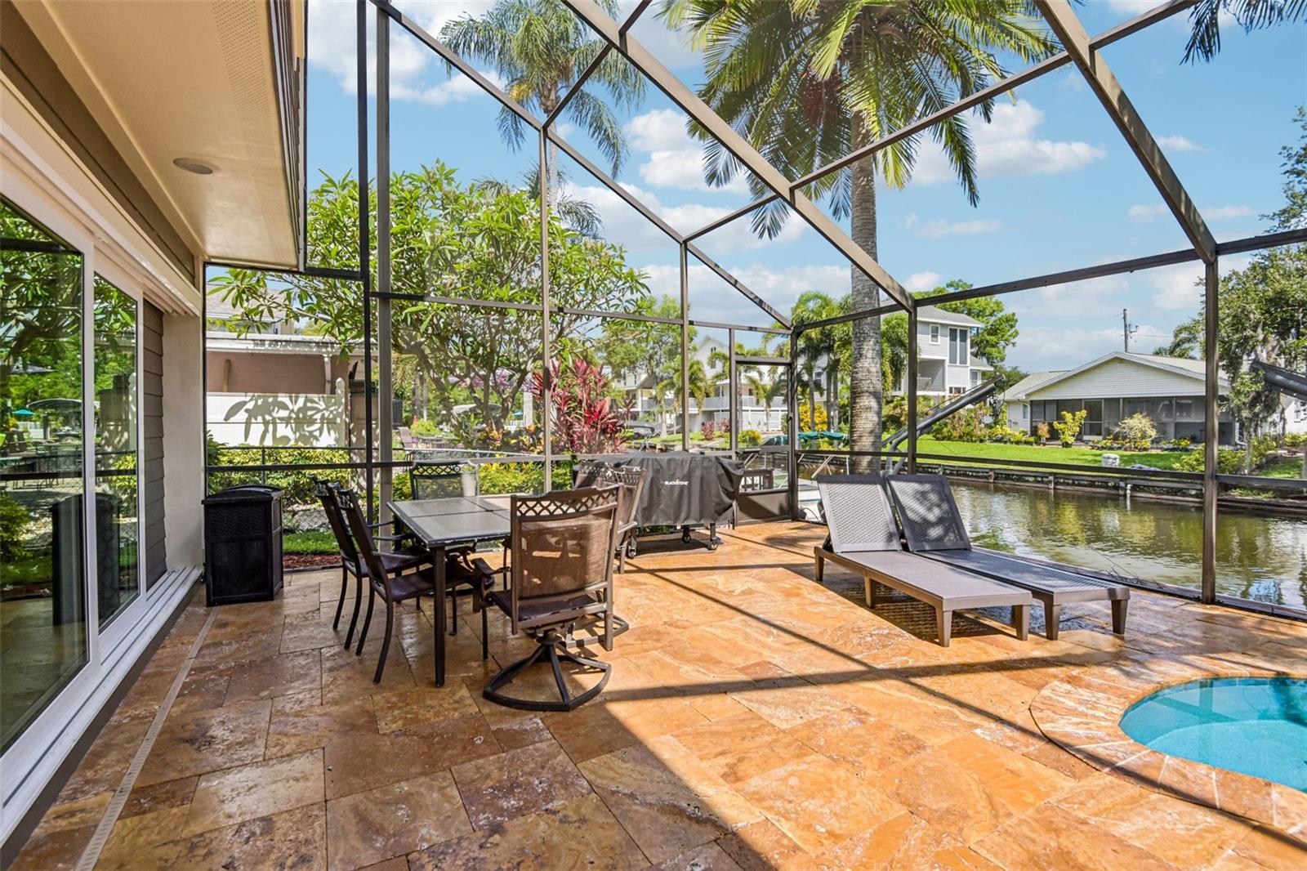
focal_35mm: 16
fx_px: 581
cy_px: 436
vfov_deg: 73.7
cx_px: 654
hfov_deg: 96.7
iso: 400
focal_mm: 16
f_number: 8
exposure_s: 1/500
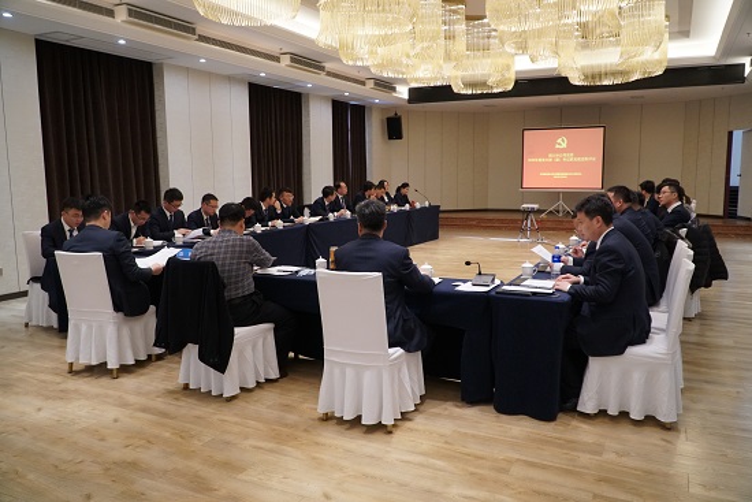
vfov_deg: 48.0
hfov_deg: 67.4
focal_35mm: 27
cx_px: 376
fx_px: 564
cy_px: 251
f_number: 4
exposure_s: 1/160
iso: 2000
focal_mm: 18
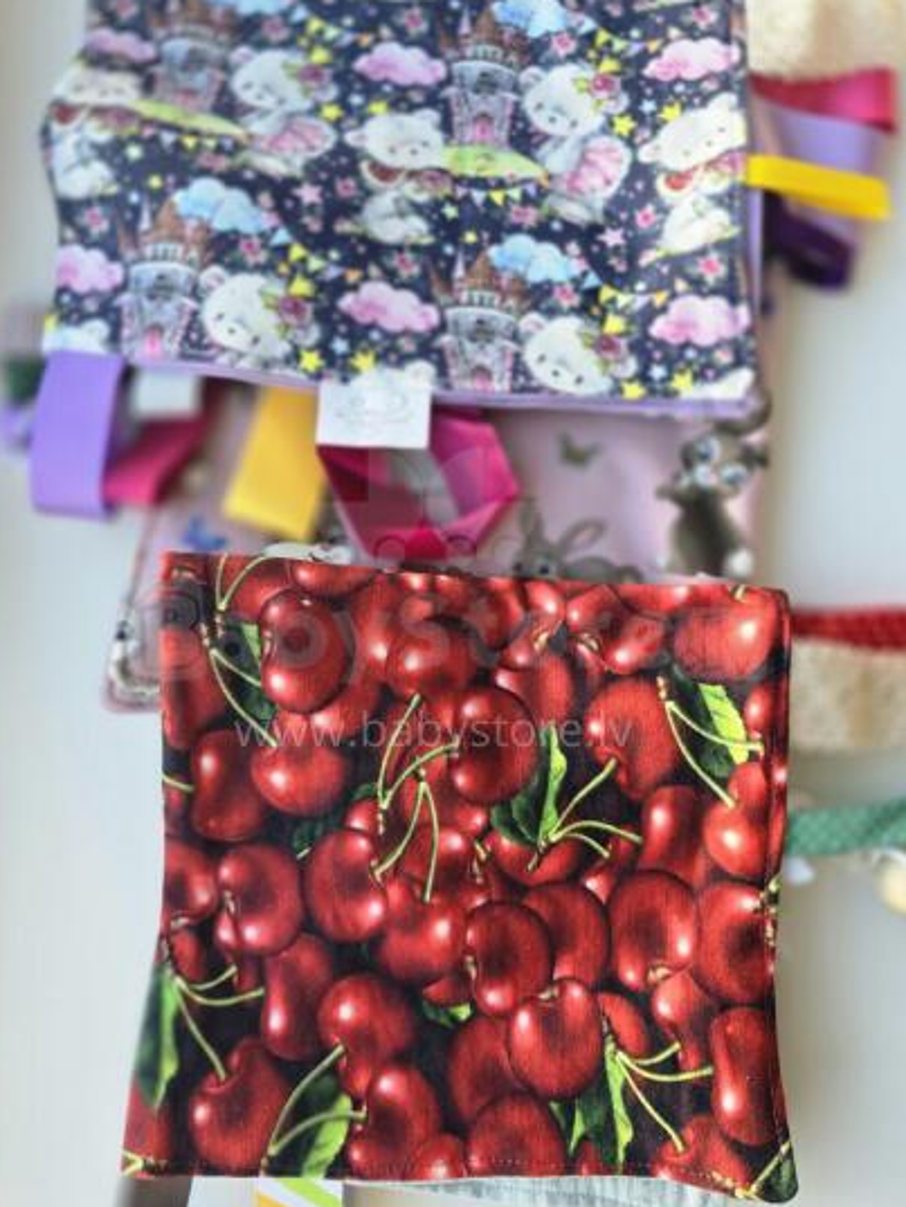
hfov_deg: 56.8
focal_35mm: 24
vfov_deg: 71.6
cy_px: 620
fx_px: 837
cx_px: 445
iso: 50
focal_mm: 6.3
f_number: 1.7
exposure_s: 1/100
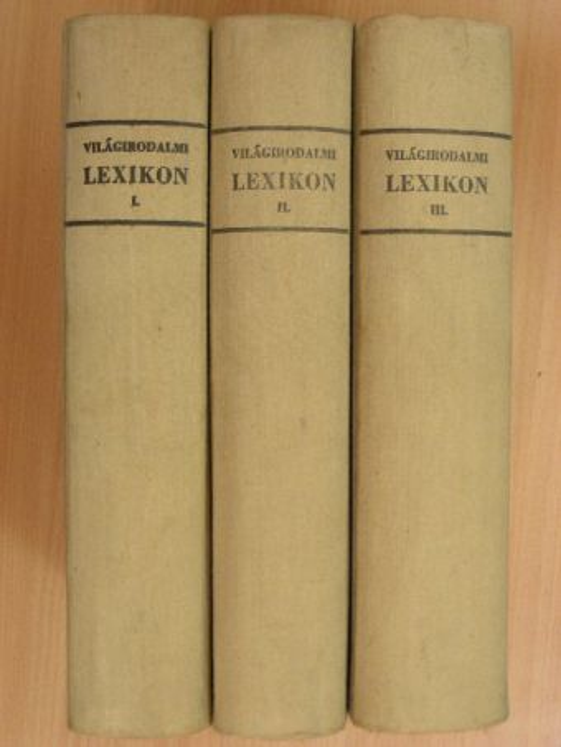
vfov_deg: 36.2
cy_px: 374
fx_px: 1145
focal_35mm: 53
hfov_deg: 27.5
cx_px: 280
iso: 200
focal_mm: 8.8
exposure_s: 1/17.3
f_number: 3.5
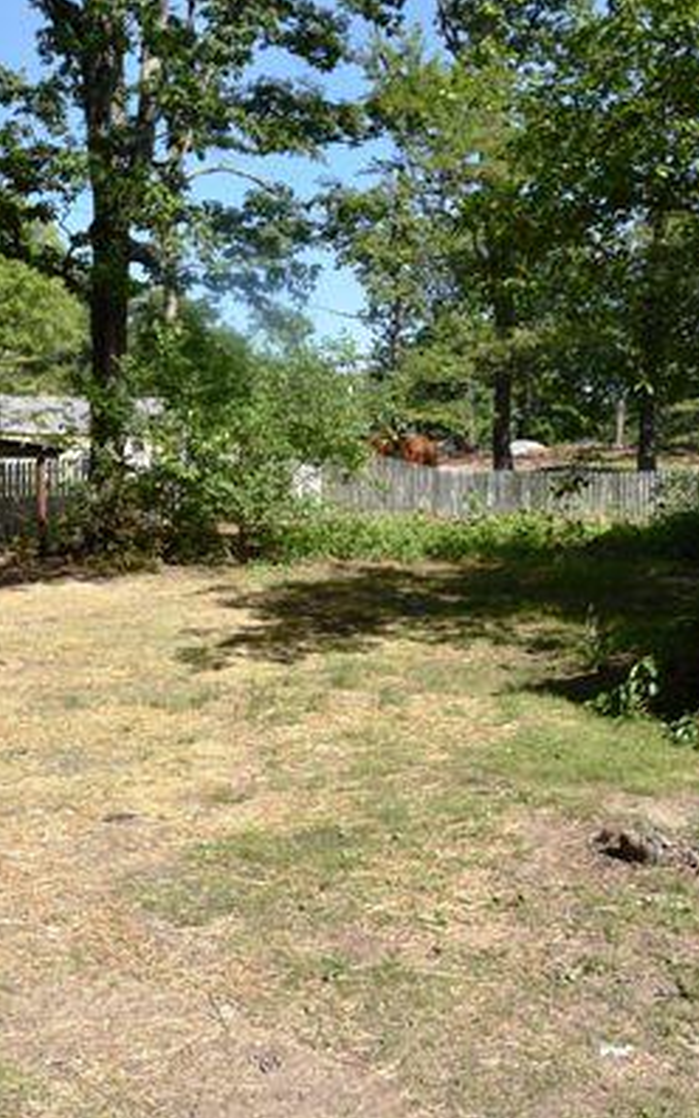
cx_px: 144
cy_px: 558
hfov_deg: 33.5
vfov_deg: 52.8
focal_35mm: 37
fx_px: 1128
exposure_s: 1/320
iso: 200
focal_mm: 24
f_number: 9
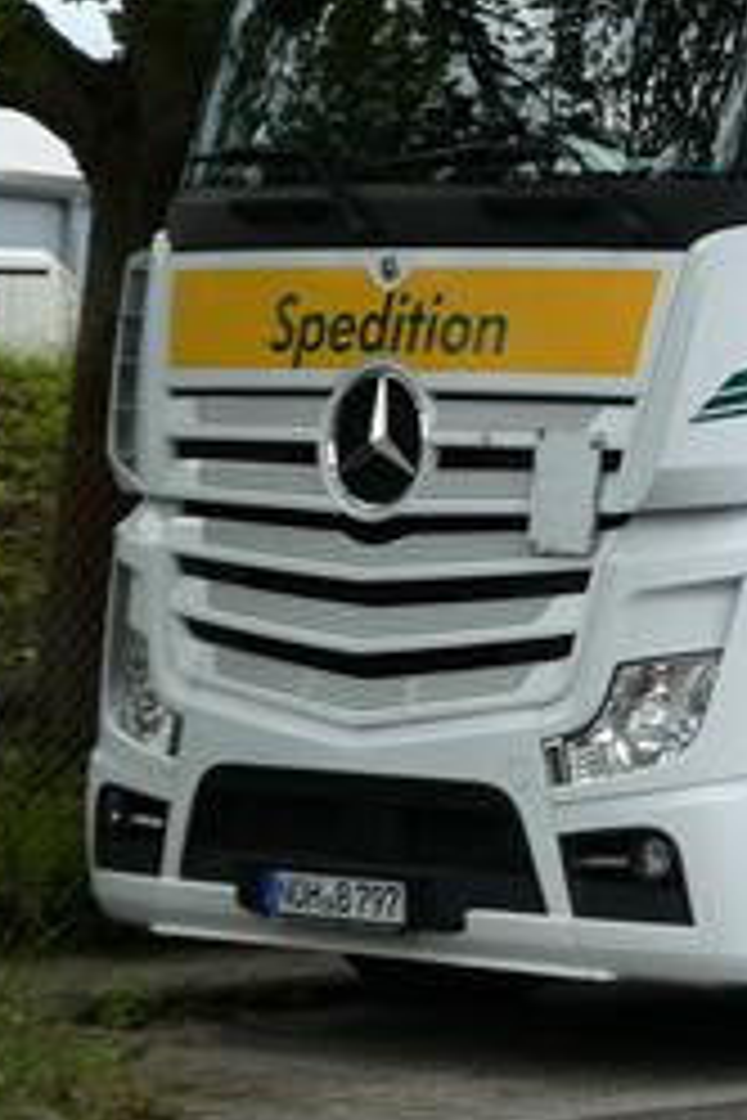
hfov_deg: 8.8
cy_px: 144
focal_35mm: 147
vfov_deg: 13.9
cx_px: 1516
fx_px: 4575
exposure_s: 1/250
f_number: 3.9
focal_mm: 7.8
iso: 80
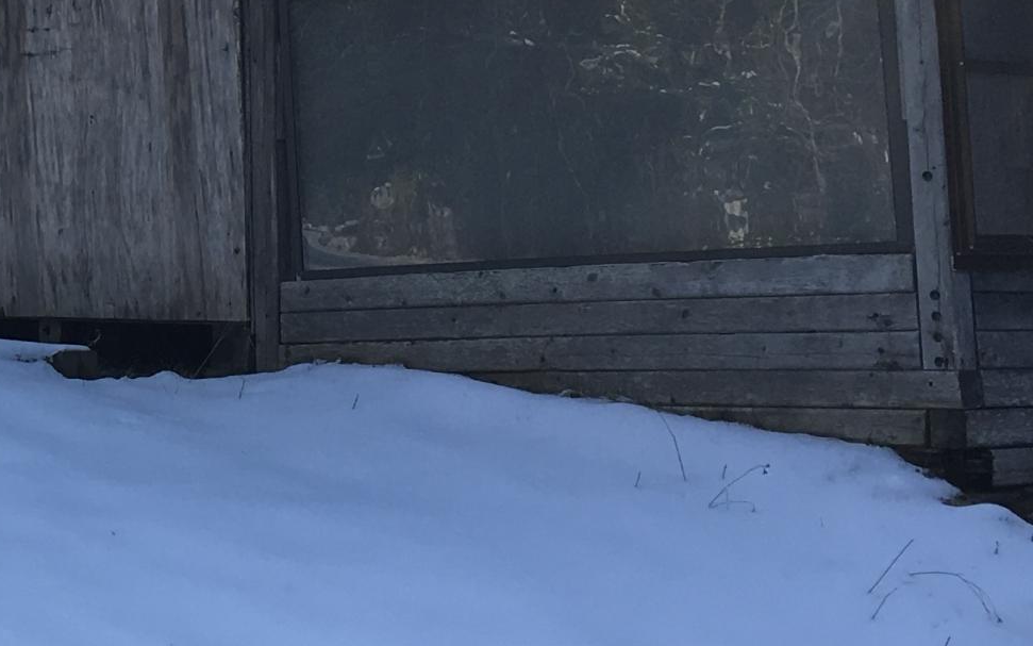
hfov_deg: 20.5
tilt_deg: +6.2
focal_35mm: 95
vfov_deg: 13.6
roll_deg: -0.7
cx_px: -188
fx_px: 2675
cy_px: 14
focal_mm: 4.15
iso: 25
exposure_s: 1/413
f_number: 2.2
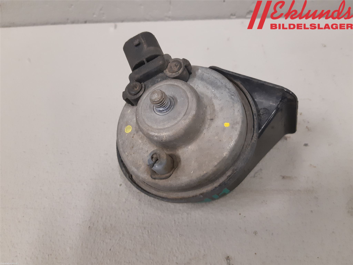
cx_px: 176
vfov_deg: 53.1
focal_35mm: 26
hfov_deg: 67.3
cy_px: 132
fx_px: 265
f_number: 1.7
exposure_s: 1/50
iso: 200
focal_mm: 3.93
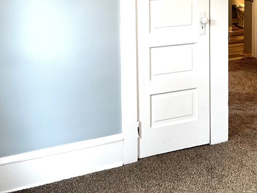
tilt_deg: -5.5
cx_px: 169
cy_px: -7
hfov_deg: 35.2
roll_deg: +0.5
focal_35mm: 54
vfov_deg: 25.5
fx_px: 401
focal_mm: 5.1
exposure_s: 1/22
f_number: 1.6
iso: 40
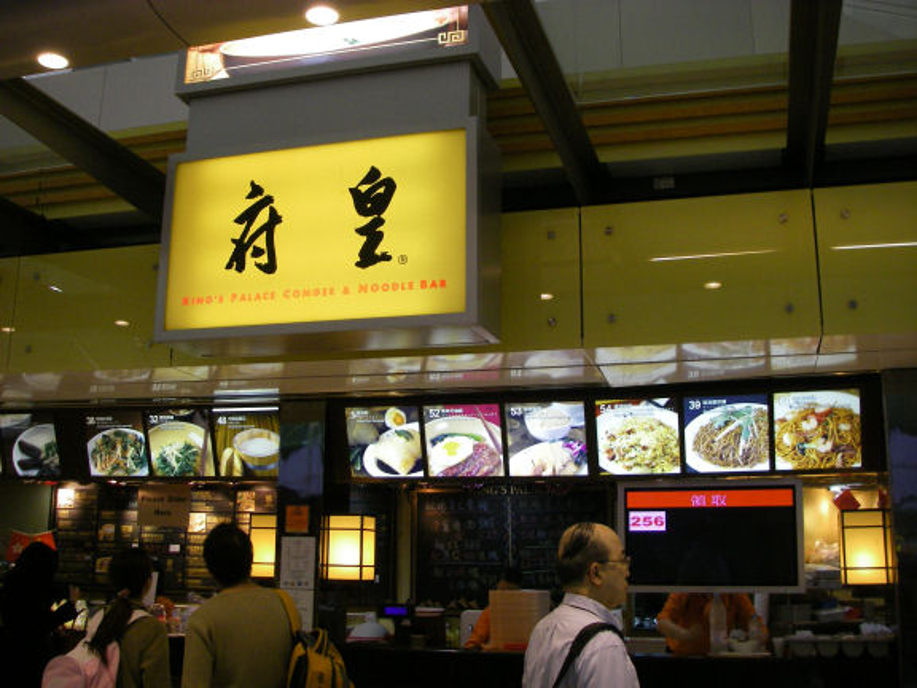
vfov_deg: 37.7
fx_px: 1007
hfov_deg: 49.0
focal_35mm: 38
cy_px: 344
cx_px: 458
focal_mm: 6.3
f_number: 3.3
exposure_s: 1/50
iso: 160
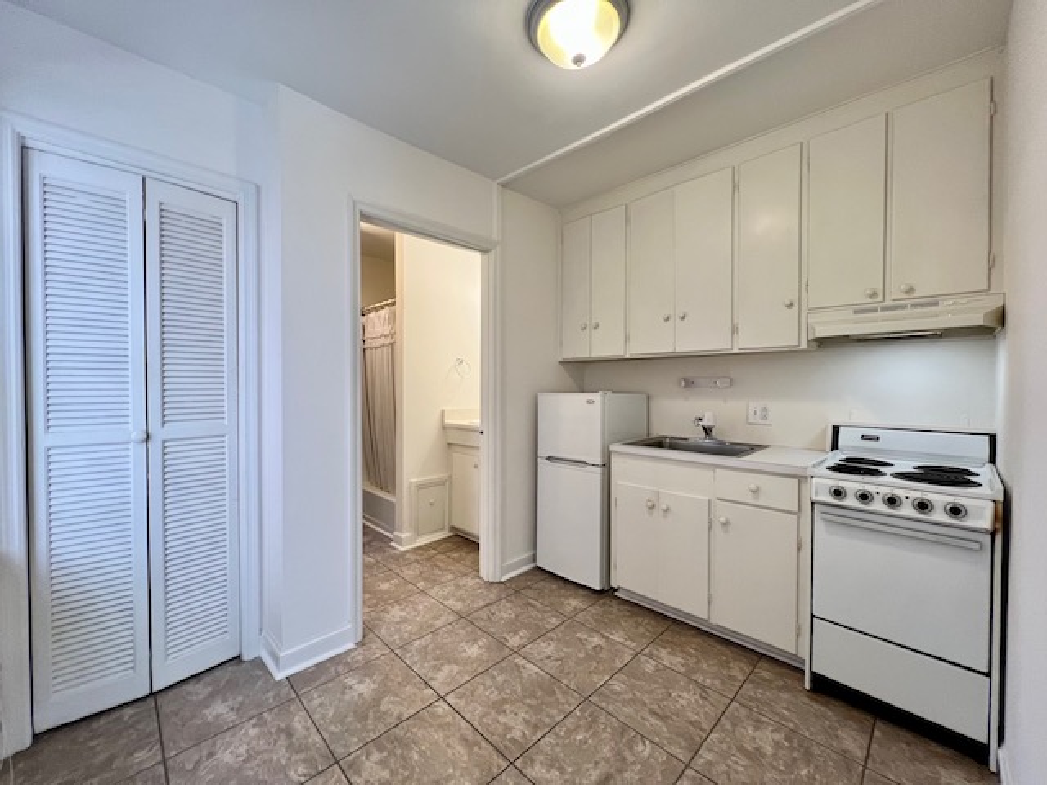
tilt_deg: -1.2
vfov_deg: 89.9
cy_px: 392
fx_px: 393
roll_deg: -0.3
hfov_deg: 106.2
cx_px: 524
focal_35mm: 13
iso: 160
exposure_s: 1/120
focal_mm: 1.57
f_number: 1.8
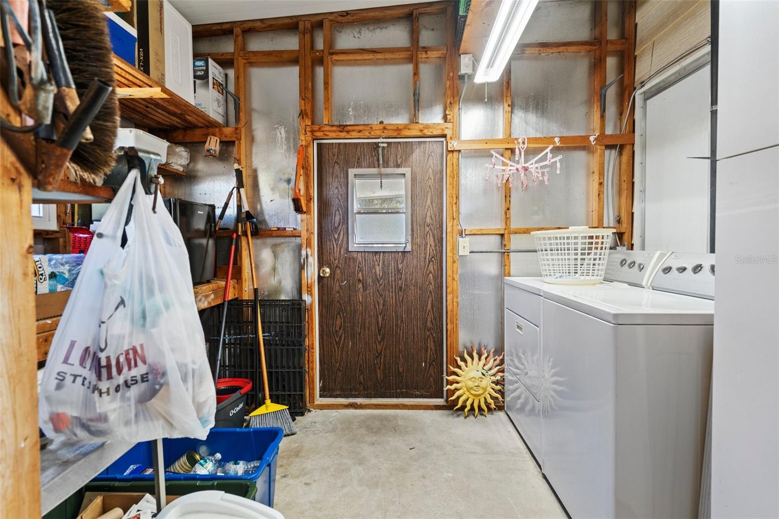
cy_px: 260
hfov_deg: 90.0
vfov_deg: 67.4
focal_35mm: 18
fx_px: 389
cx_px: 390
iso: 640
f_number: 8
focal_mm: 18
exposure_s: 1/2
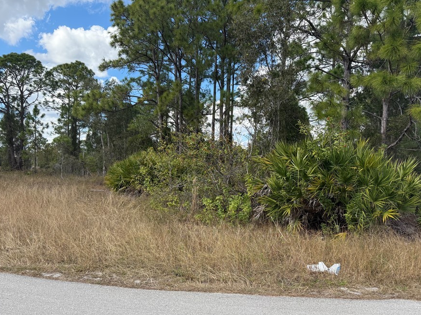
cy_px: 176
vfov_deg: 49.6
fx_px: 340
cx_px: 216
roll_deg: -2.2
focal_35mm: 28
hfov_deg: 63.4
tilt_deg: -0.9
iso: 100
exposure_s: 1/2445
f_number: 1.78
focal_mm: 6.76
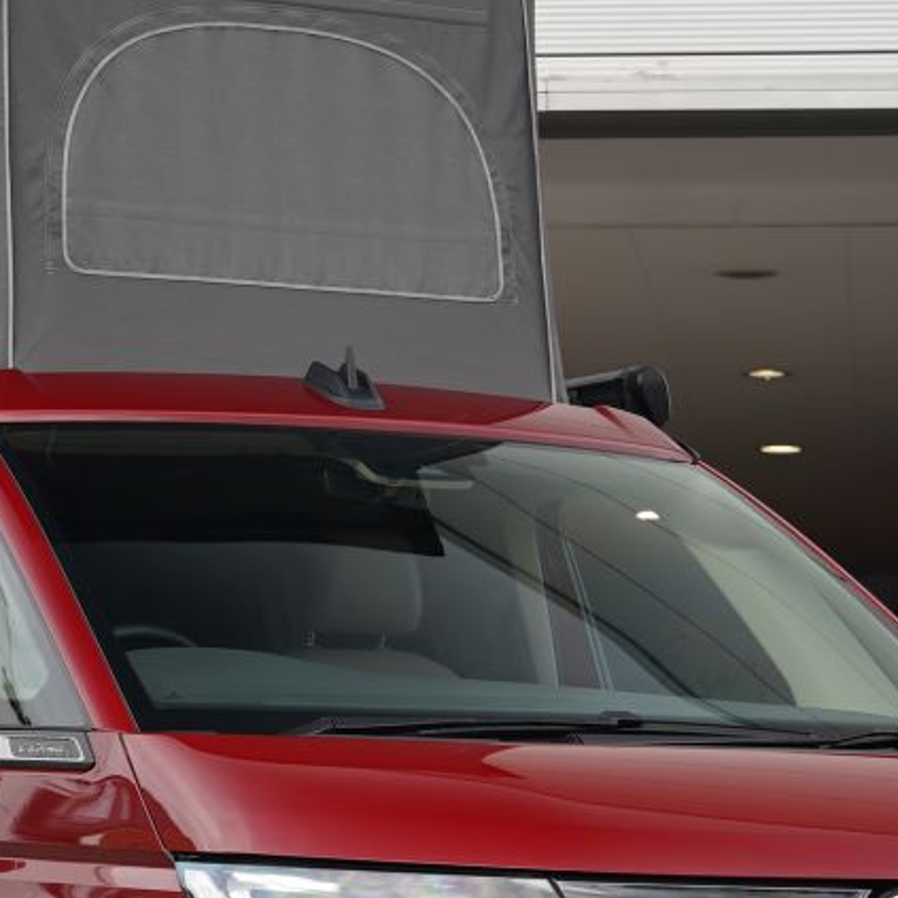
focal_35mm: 169
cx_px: 312
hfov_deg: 10.3
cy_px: 622
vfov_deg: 10.3
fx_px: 4967
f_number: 4.5
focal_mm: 52.7
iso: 100
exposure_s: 1/200
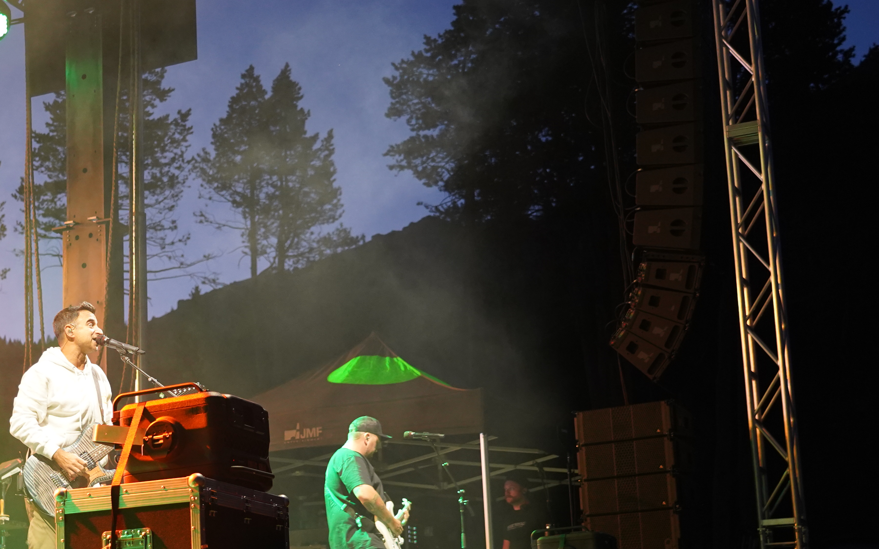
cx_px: 165
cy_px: 378
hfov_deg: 29.5
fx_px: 1629
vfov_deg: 19.1
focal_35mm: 68
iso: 2500
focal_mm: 40
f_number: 4
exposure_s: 1/160
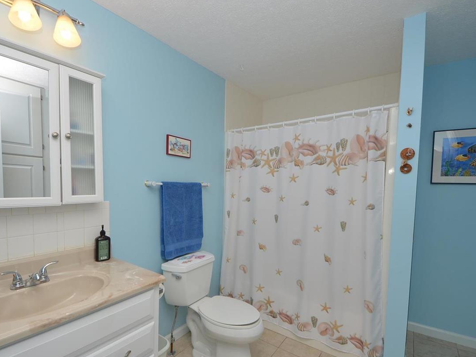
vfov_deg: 74.6
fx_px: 234
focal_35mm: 17
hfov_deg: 90.8
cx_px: 219
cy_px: 194
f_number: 5.6
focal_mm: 8
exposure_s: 1/200
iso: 400
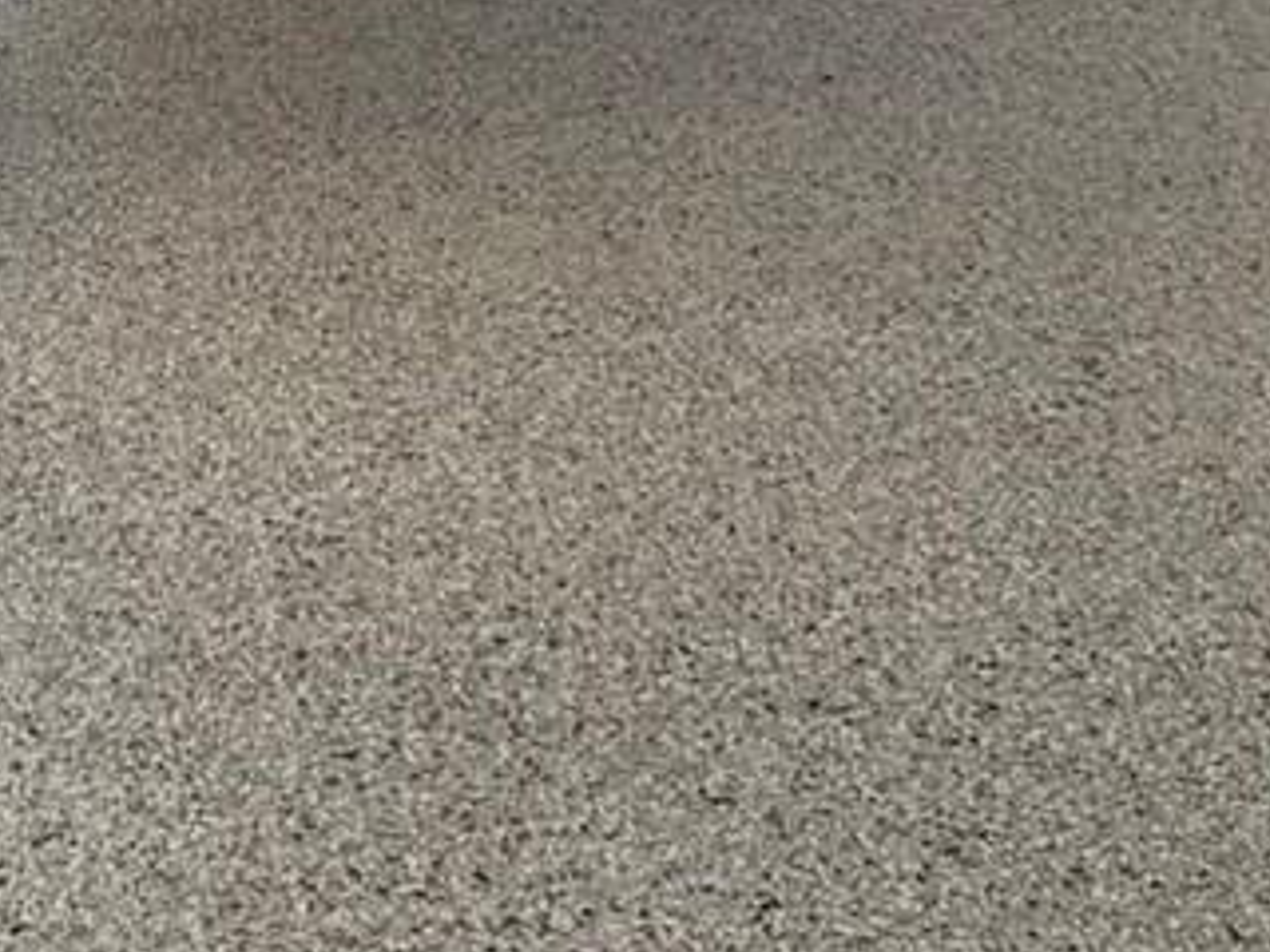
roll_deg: -1.3
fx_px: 4403
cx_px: -32
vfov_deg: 10.9
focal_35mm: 120
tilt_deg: -4.8
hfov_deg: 16.1
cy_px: -1130
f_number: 1.78
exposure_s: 1/1292
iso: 100
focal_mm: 6.76
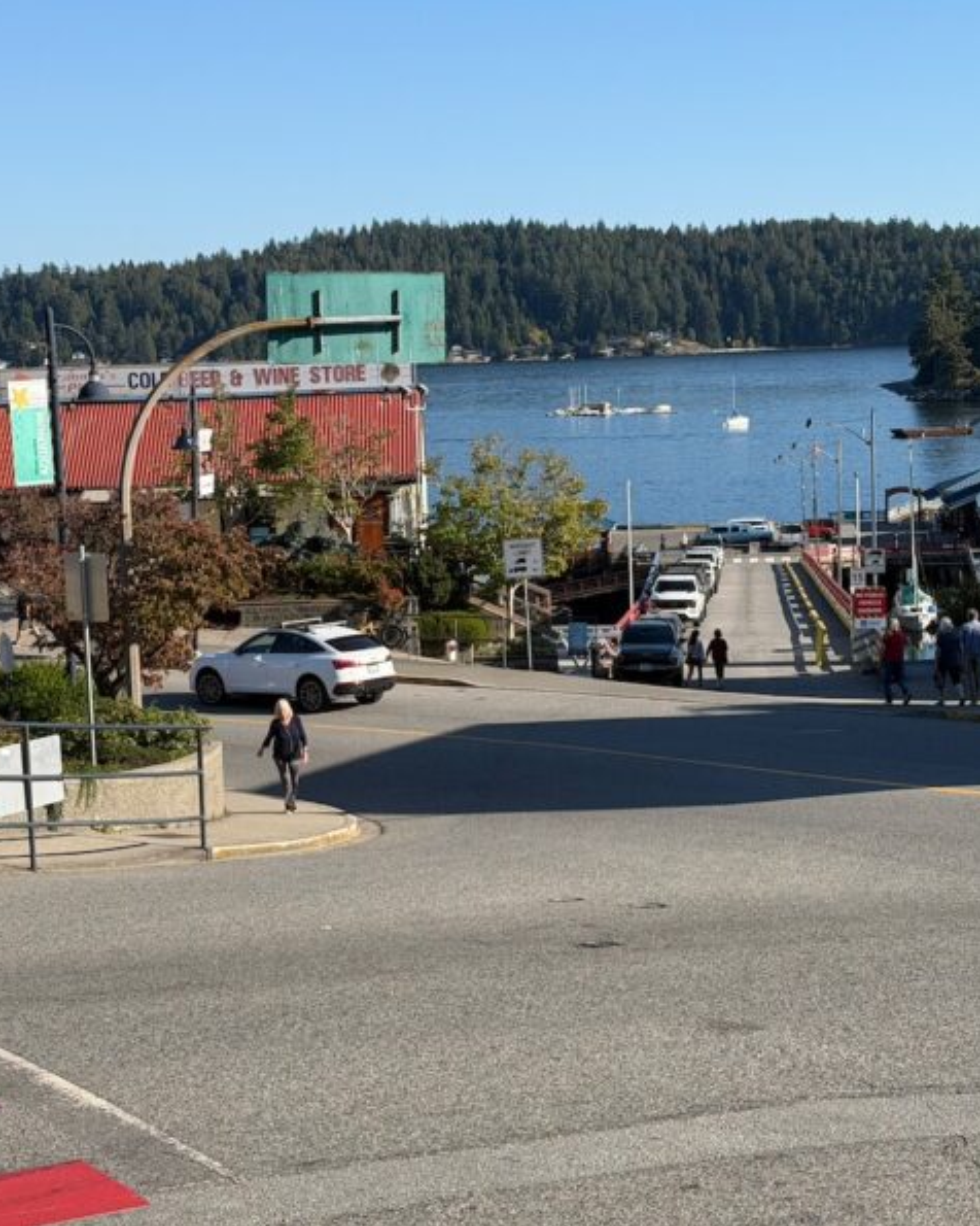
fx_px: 2284
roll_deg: +1.8
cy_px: 612
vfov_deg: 30.0
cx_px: 447
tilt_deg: -7.5
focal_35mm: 63
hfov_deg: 24.2
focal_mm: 6.76
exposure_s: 1/3704
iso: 64
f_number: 1.78
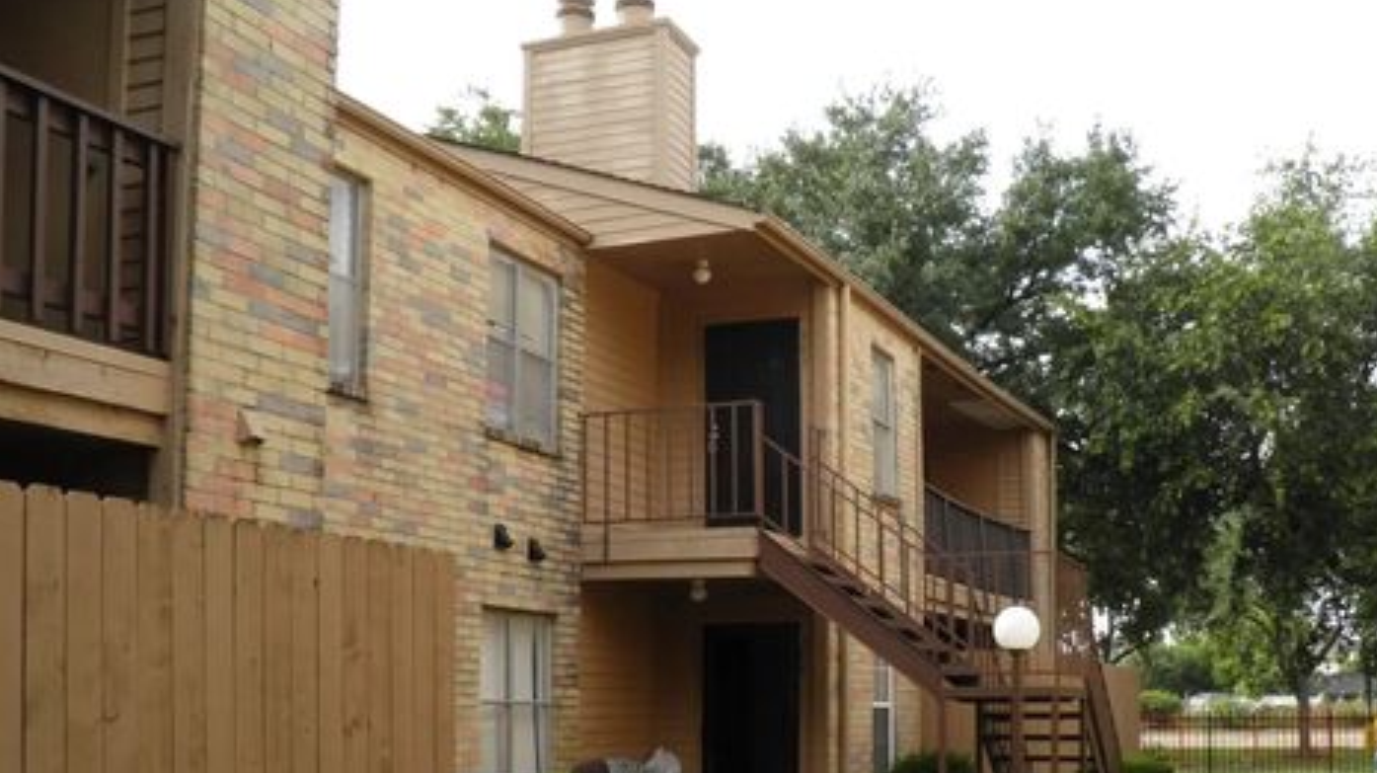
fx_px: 1533
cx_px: 850
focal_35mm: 42
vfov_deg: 27.8
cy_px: 595
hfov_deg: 48.0
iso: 50
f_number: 5.7
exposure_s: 1/80
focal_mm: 4.9
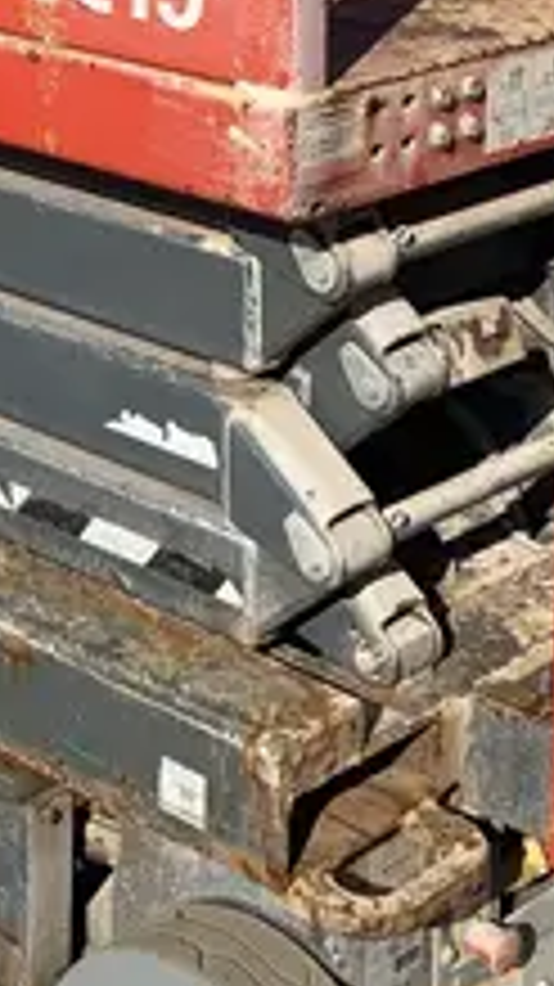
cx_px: -45
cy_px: -133
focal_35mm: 95
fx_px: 2484
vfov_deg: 21.2
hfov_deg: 12.5
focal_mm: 4.25
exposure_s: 1/3521
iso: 25
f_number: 1.8
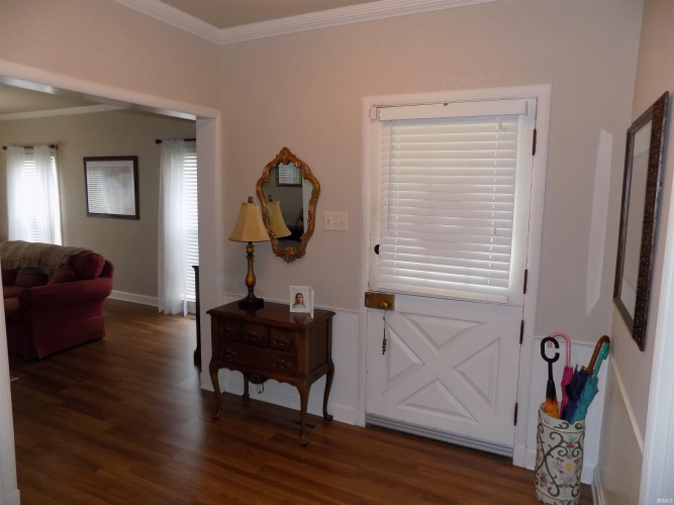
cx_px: 337
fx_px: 448
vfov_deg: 58.9
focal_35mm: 23
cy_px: 252
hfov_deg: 73.9
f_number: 3.1
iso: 200
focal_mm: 4
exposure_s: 1/30
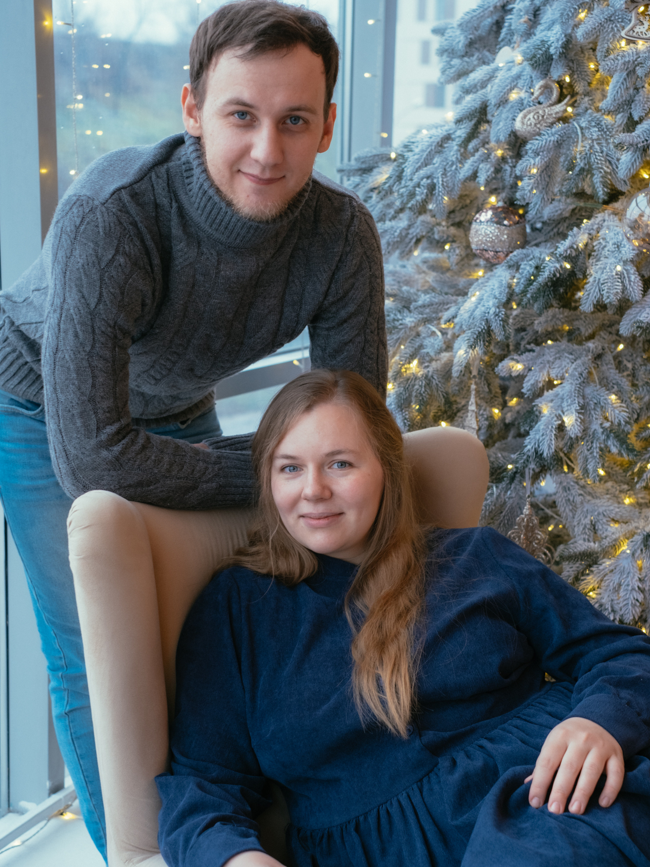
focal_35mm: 58
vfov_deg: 33.2
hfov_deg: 25.2
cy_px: 457
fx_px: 1452
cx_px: 323
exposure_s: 1/125
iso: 800
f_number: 3.2
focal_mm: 35
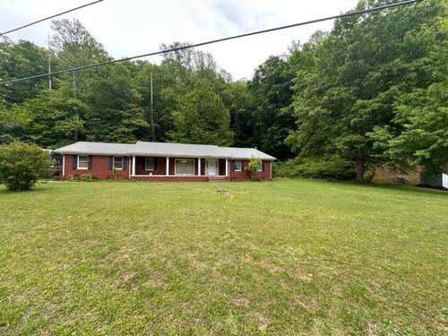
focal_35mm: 14
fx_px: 181
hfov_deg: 102.1
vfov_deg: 85.7
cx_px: 224
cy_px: 168
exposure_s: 1/99
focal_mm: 2.22
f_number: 2.2
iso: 50
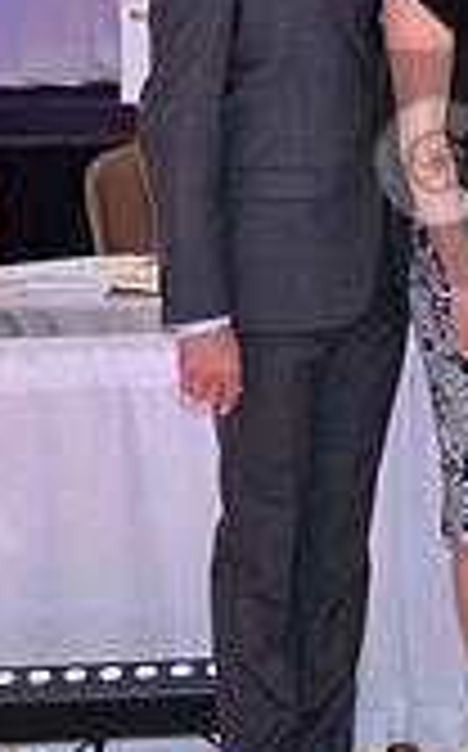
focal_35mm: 184
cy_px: 169
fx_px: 3765
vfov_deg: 11.4
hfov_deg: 6.9
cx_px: 828
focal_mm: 52
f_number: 4.5
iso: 2000
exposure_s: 1/250
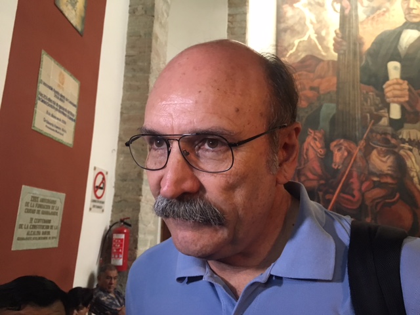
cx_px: 210
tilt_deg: +11.1
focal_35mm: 29
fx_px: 352
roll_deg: -3.7
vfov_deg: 48.2
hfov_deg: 61.7
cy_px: 158
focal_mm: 4.15
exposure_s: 1/20
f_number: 2.2
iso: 200
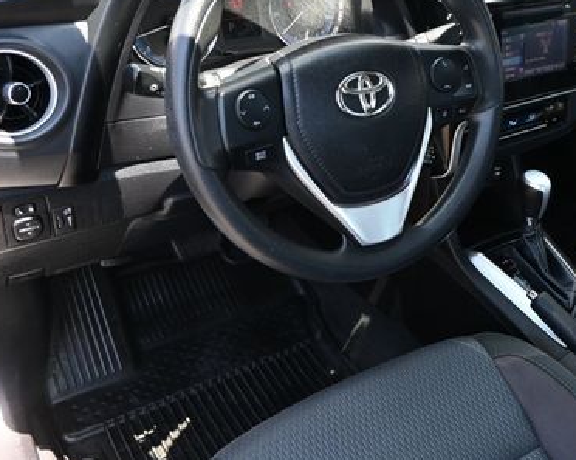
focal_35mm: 42
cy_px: 189
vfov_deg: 35.2
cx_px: 375
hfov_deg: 43.0
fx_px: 722
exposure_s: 1/125
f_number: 3.5
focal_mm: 17.5
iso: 400
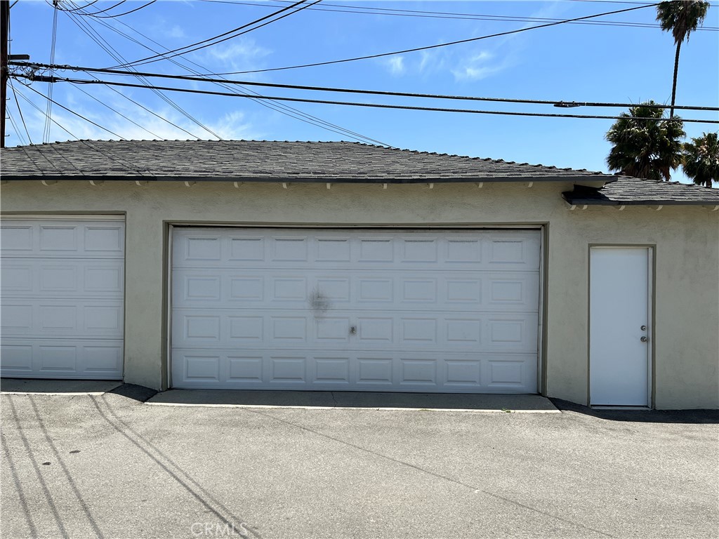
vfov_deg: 53.1
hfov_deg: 67.3
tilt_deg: +0.3
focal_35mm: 26
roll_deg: +0.0
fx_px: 540
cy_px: 270
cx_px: 360
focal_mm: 5.1
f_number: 1.6
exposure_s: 1/3049
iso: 50
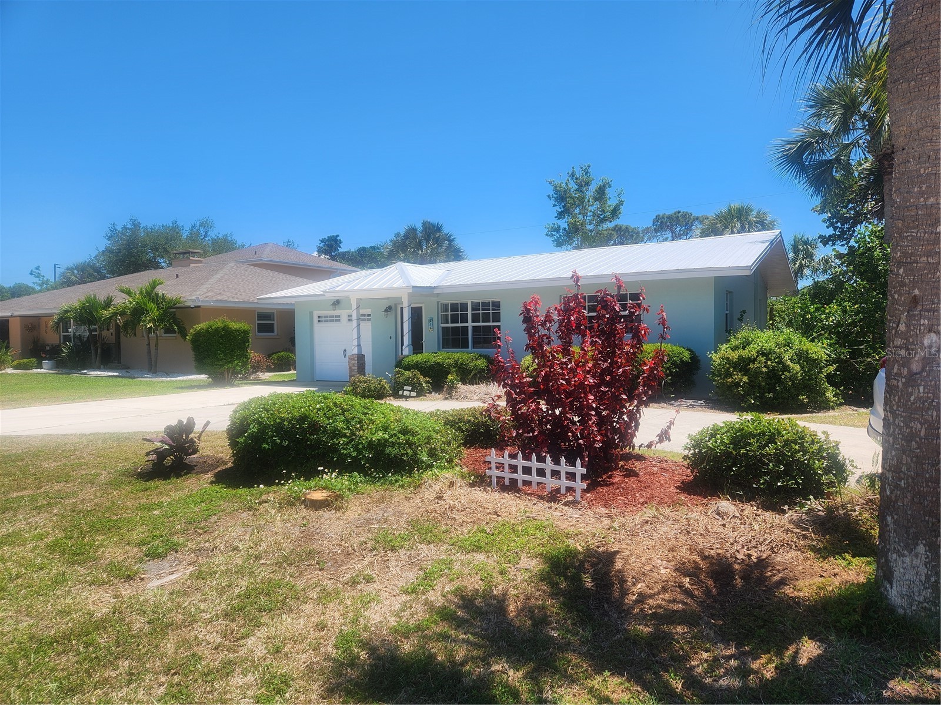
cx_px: 470
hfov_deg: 73.9
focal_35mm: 23
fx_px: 625
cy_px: 352
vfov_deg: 58.9
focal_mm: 5.4
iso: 20
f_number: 1.8
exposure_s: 1/1384
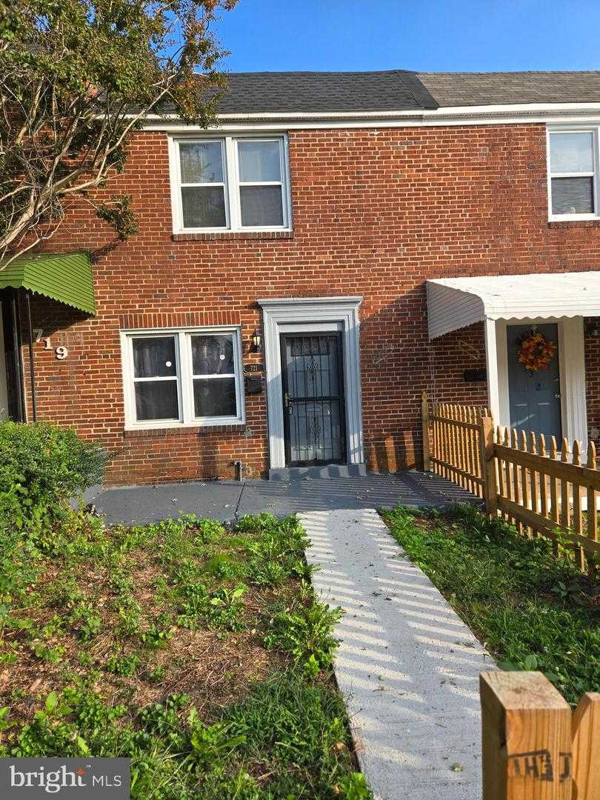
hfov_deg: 58.9
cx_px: 300
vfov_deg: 73.9
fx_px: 532
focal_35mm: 23
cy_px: 400
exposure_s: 1/2378
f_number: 1.8
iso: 80
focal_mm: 5.4
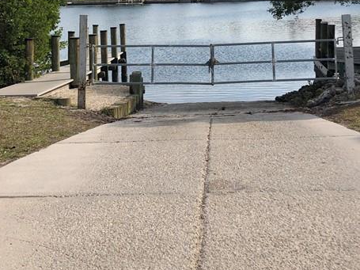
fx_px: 655
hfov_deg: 30.7
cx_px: 184
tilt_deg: -2.9
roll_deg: +1.7
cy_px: 13
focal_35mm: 63
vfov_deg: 22.6
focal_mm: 3.99
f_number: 1.8
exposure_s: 1/2703
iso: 25
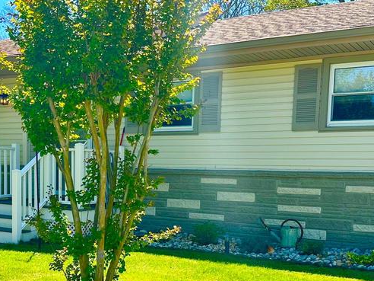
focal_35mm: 50
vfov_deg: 28.6
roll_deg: -0.7
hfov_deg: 38.1
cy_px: 219
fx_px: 540
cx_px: 155
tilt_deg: -4.5
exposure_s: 1/1812
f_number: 1.78
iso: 80
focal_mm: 6.86
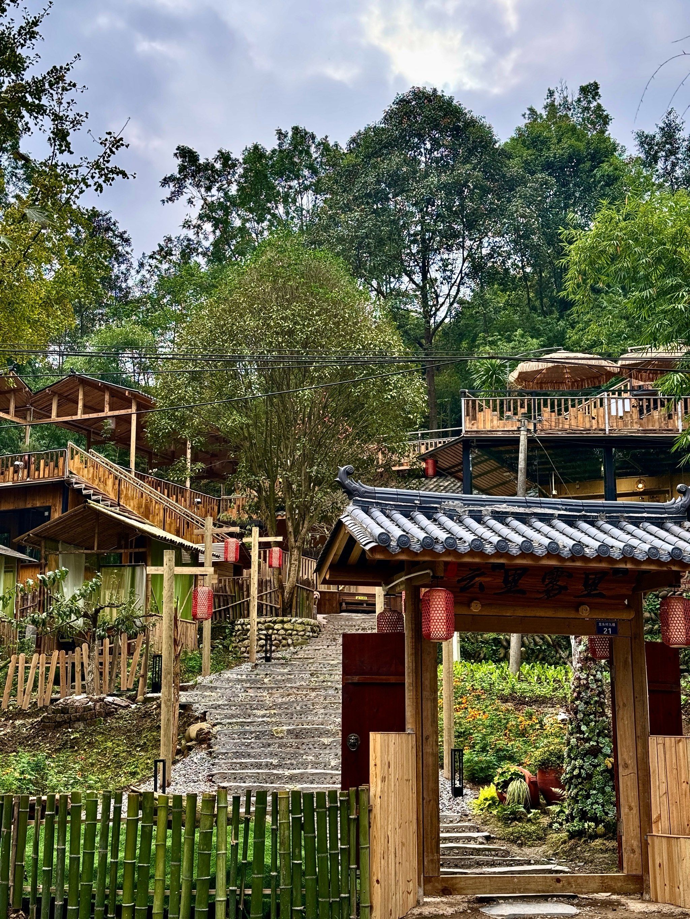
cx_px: 345
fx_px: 1276
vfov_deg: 39.7
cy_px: 460
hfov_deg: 30.3
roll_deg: -0.2
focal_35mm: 48
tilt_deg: +13.8
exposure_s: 1/598
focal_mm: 6.76
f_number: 1.78
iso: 64
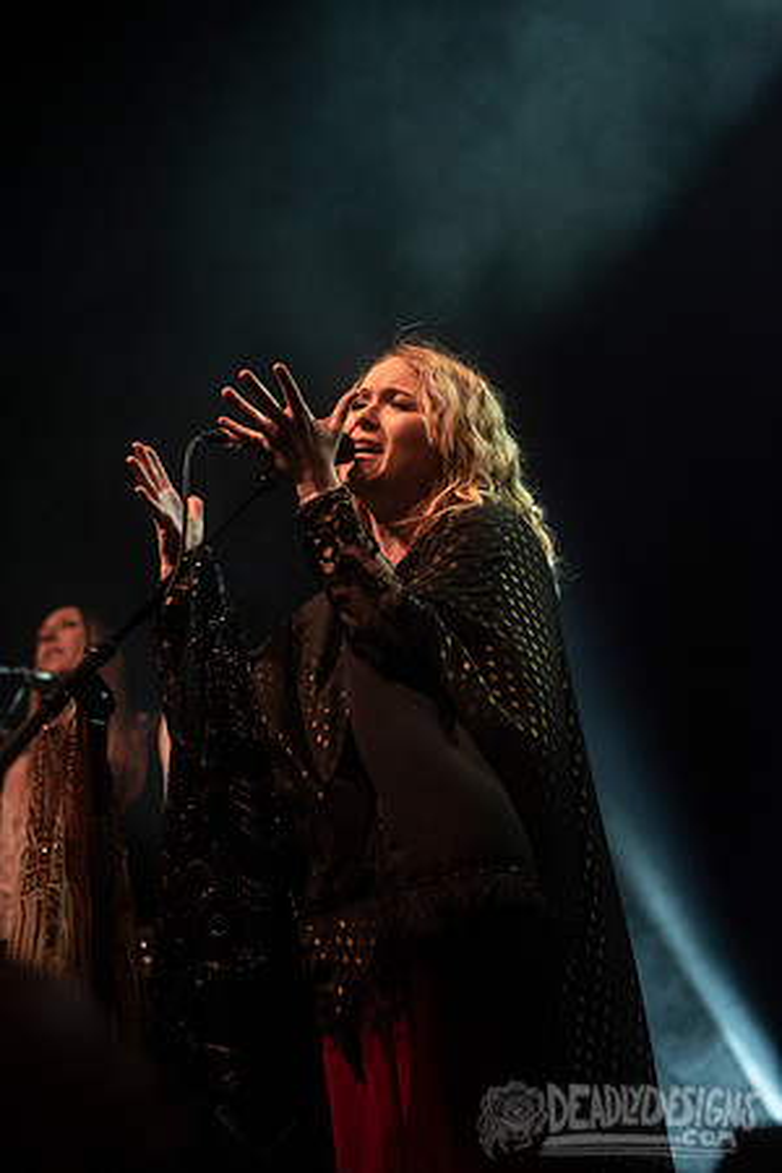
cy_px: 586
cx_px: 391
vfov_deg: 25.4
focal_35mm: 80
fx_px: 2606
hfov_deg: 17.1
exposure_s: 1/160
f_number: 3.2
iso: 2500
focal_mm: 80
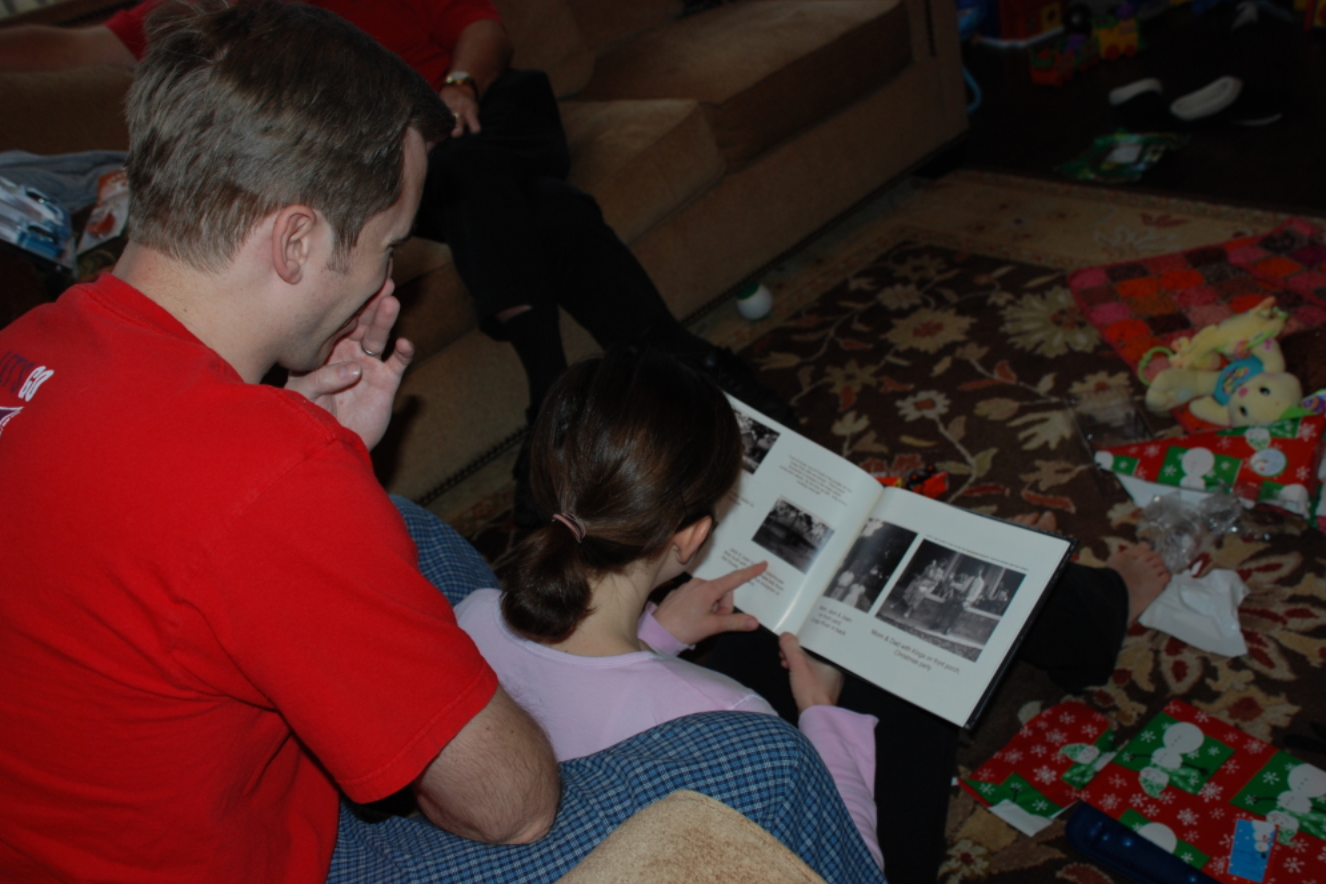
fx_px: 1252
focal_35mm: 34
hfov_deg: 55.8
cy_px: 454
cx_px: 676
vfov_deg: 38.9
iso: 200
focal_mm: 22
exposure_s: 1/60
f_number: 3.8
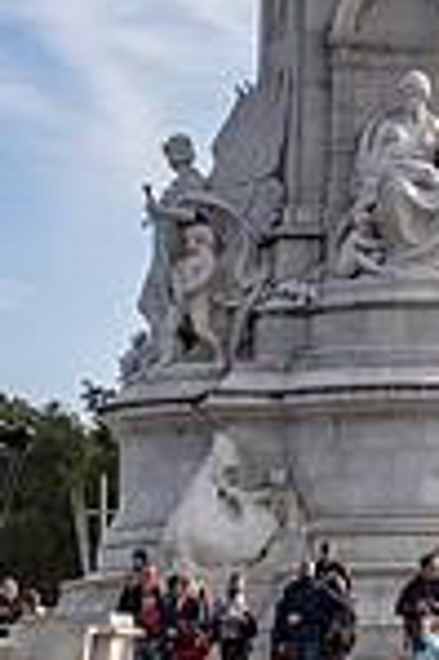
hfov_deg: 7.3
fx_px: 3428
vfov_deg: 10.9
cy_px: 0
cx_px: 381
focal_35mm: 187
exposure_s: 1/1250
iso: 160
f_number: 5.6
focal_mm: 41.4
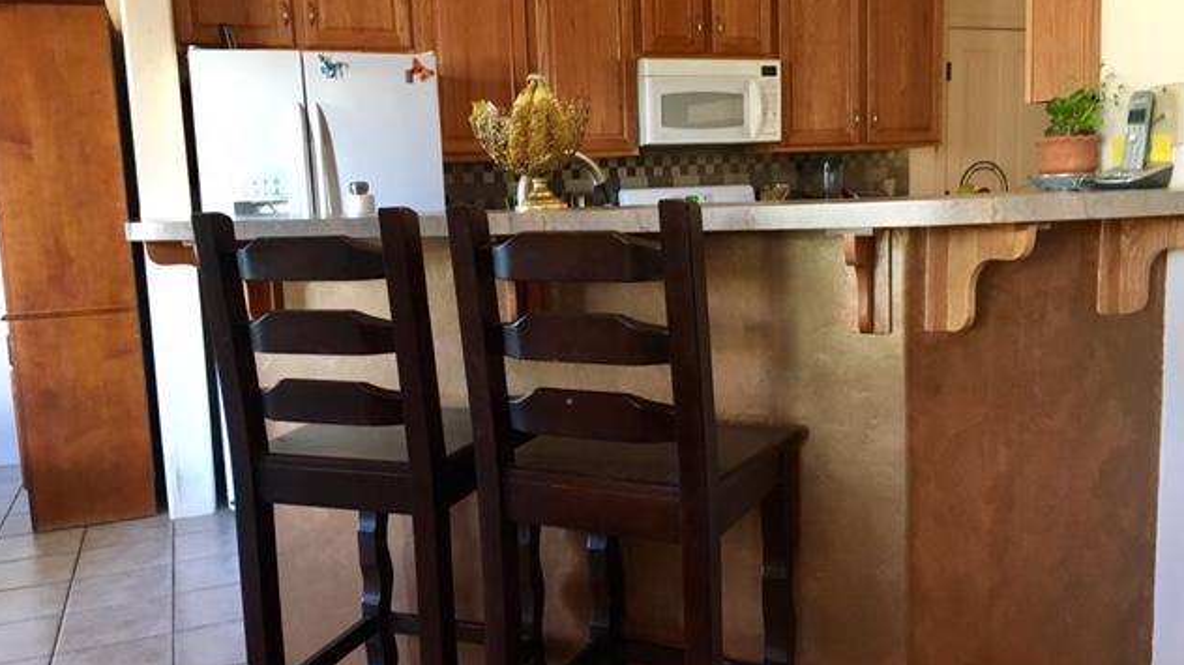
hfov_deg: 61.0
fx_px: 1004
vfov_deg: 36.6
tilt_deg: -6.8
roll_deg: +3.3
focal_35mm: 32
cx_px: 592
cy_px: 322
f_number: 2.2
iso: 200
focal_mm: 4.15
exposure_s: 1/24
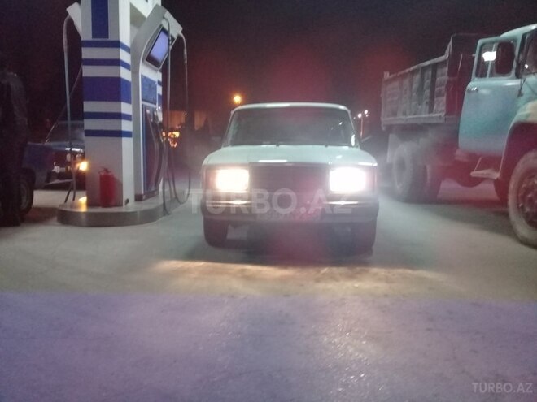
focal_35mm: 31
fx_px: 481
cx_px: 268
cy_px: 201
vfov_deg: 45.4
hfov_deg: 58.4
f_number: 2.2
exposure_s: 1/17
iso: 400
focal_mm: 3.3
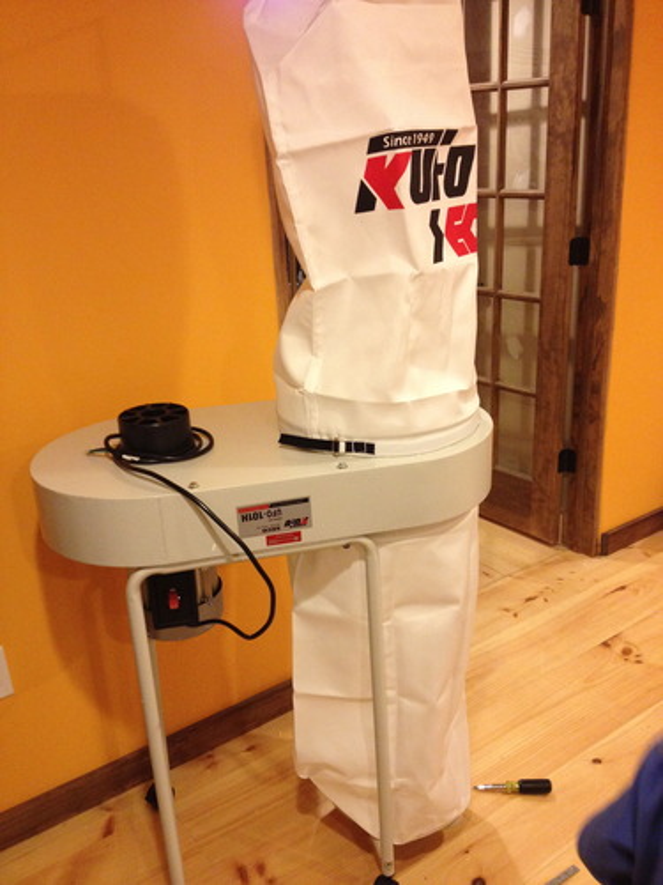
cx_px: 332
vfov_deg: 52.6
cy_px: 442
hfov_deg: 40.7
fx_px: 894
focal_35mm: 35
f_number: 2.4
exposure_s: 1/20
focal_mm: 4.28
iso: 250
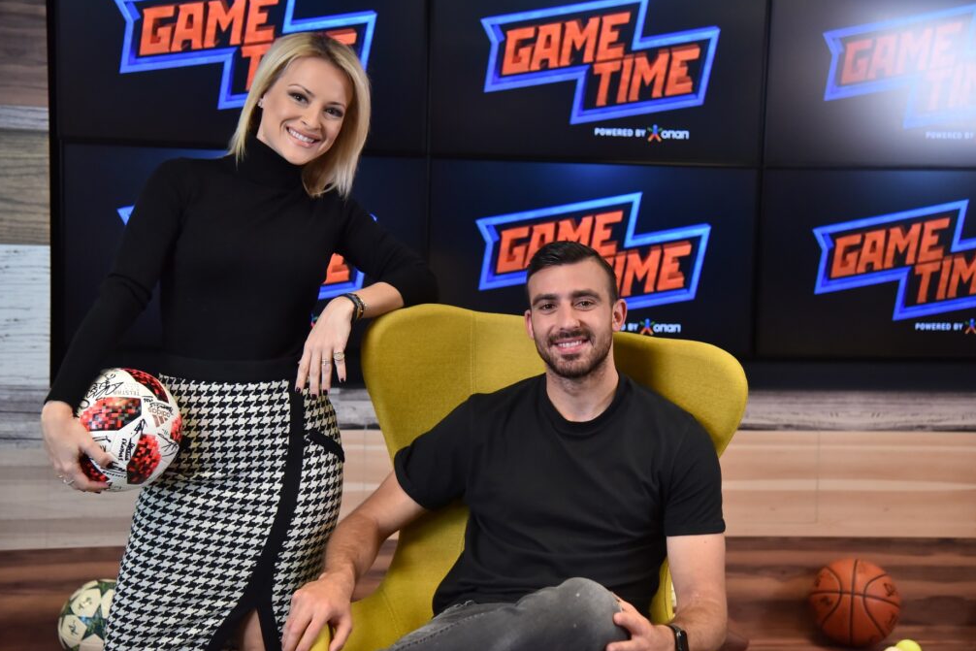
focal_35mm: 56
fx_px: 1518
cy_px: 324
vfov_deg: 24.2
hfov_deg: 35.6
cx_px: 488
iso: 2000
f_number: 4
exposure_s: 1/500
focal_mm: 55
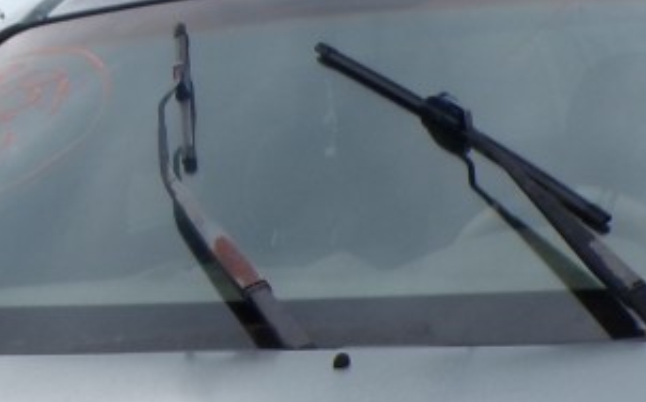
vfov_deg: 11.6
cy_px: 594
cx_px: -17
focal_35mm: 108
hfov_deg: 18.7
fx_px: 1899
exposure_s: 1/350
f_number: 4.4
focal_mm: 4.3
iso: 100
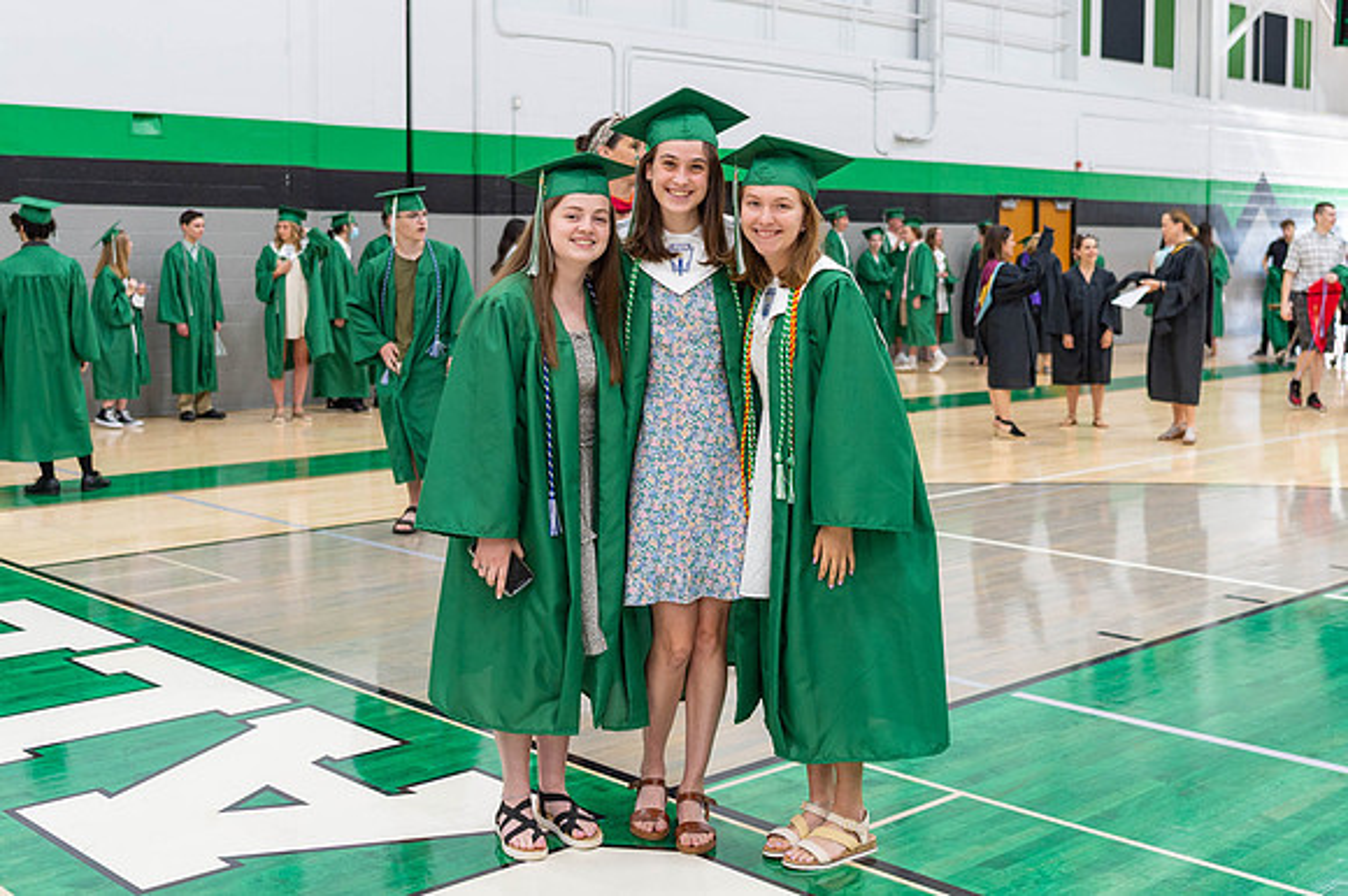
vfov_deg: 29.6
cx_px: 676
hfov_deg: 43.4
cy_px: 341
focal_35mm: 45
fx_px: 1693
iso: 500
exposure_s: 1/200
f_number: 2.8
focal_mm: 32
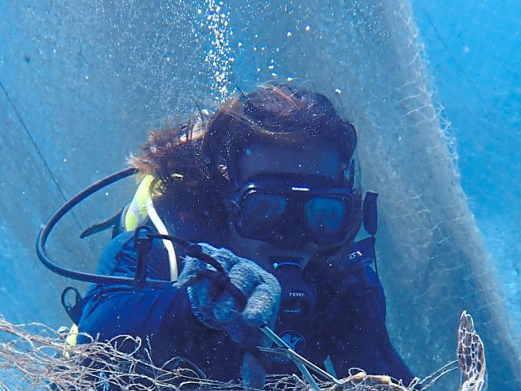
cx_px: 243
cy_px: 364
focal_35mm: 47
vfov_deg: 29.4
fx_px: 707
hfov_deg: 40.4
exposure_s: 1/250
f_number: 2.8
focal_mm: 4.5
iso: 100
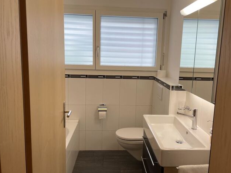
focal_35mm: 30
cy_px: 86
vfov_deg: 46.8
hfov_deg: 59.9
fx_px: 200
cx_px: 124
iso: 40
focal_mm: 4.2
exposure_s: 1/100
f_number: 1.6
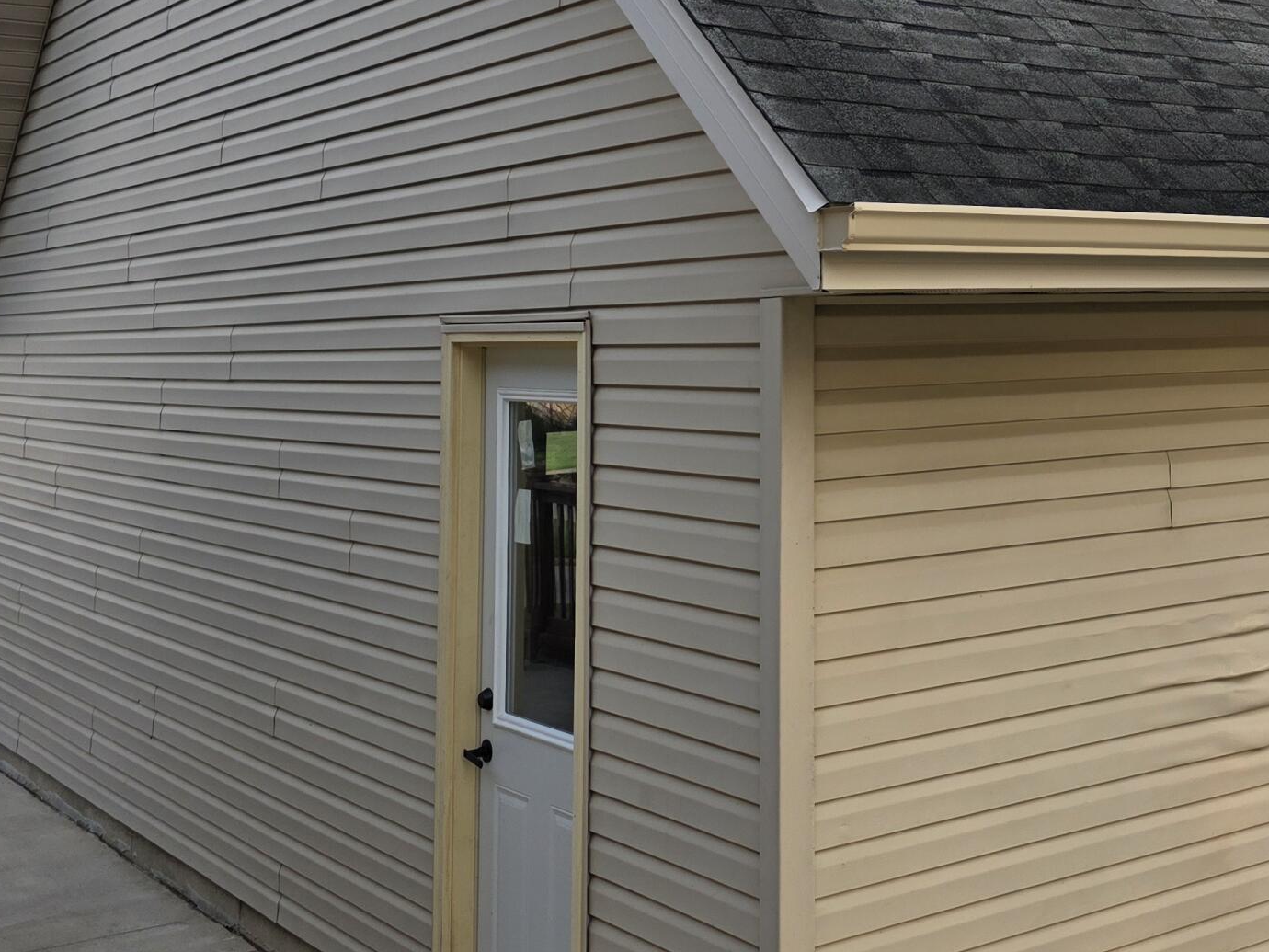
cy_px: 192
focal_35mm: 50
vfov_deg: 28.5
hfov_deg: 36.2
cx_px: 1104
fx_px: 1833
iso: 32
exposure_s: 1/359
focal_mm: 6.3
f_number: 1.7
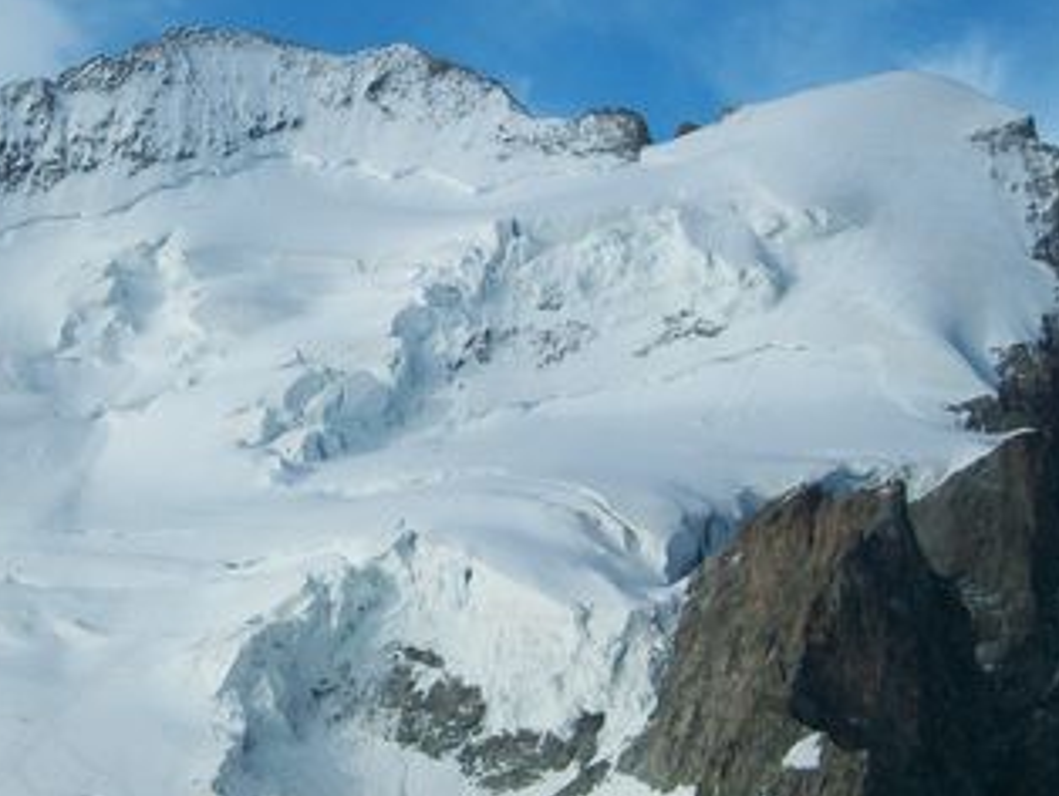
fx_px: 2480
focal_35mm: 81
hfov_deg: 24.0
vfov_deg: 18.2
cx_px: 378
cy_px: 246
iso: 80
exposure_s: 1/800
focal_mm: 8.8
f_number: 3.6
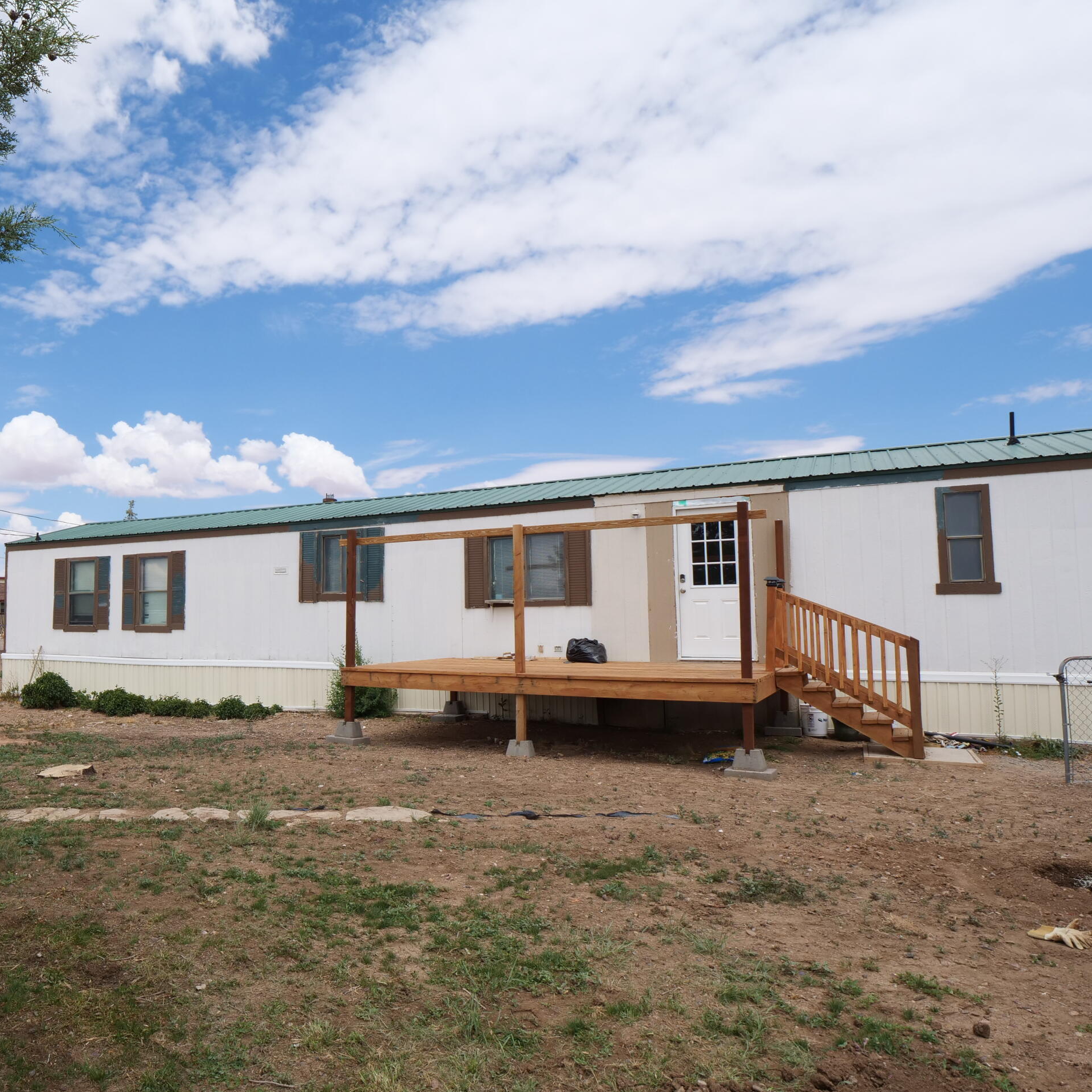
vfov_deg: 62.9
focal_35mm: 25
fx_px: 892
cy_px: 579
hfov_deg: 60.7
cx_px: 325
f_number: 7.1
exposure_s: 1/640
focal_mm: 9
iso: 200
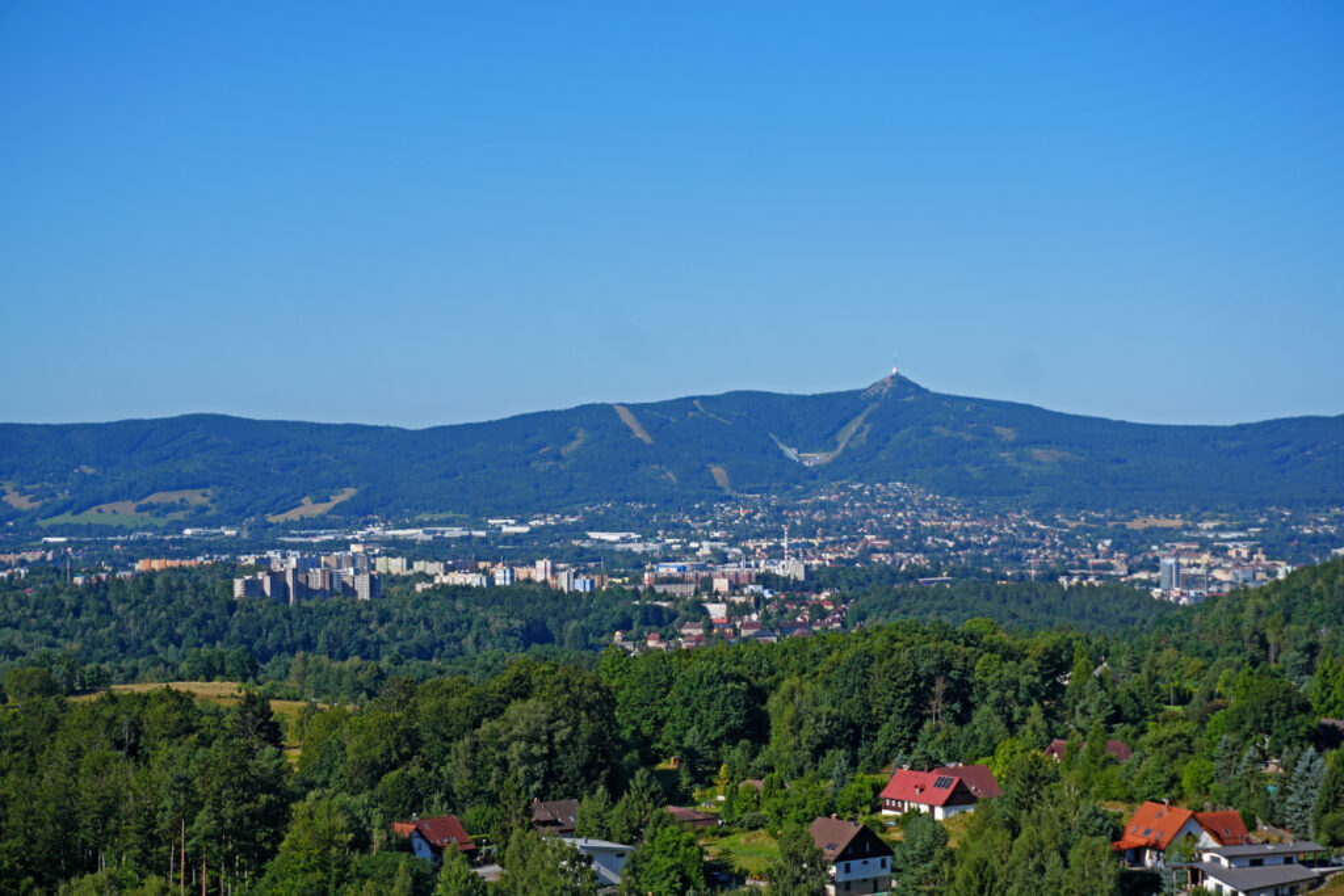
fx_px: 2464
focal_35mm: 66
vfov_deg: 20.6
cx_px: 672
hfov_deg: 30.5
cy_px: 448
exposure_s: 1/800
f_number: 5.6
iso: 100
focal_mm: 44
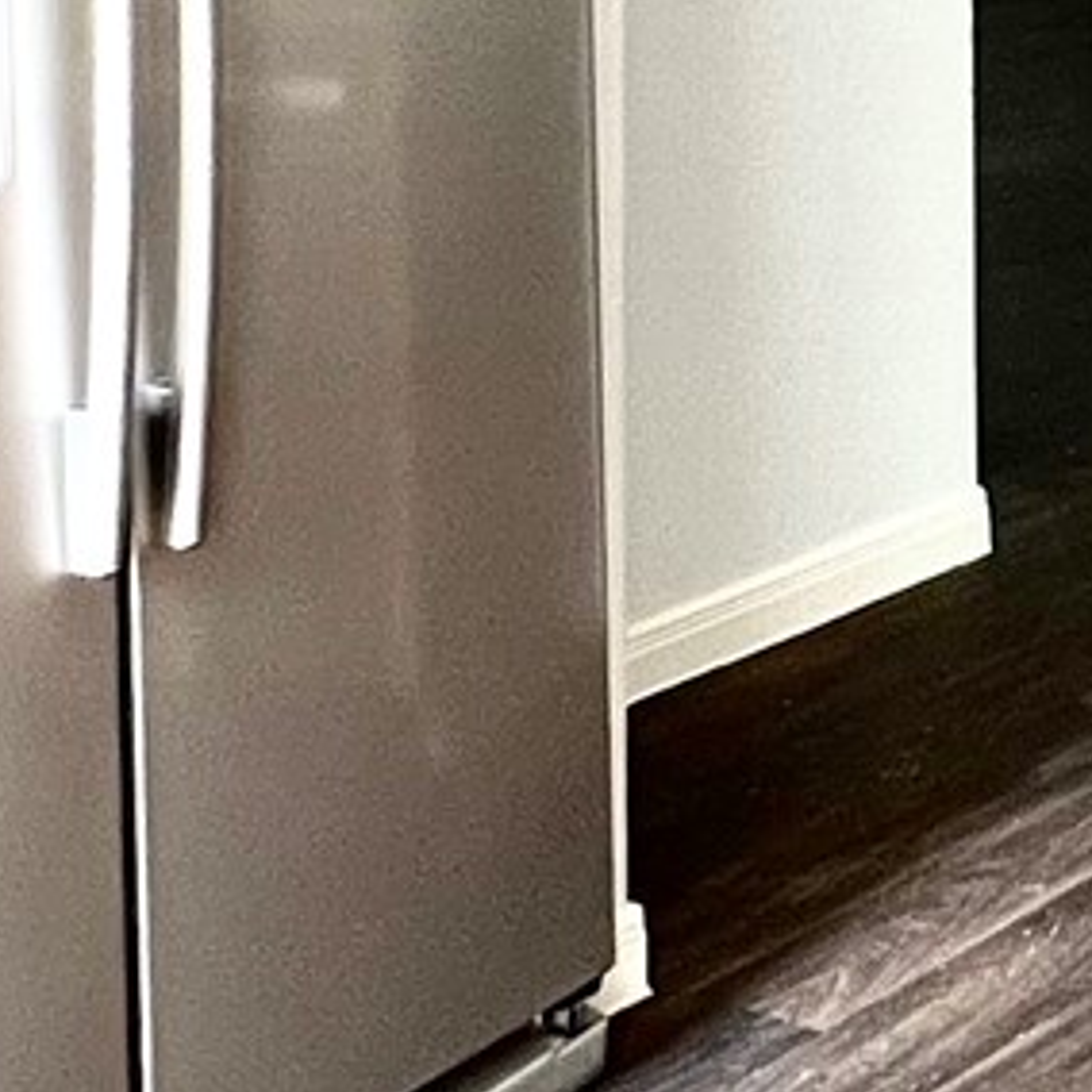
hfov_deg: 18.6
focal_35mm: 83
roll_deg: +0.6
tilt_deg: +0.0
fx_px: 2962
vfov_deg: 18.9
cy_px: -438
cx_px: 1603
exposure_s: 1/99
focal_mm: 1.57
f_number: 1.8
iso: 200
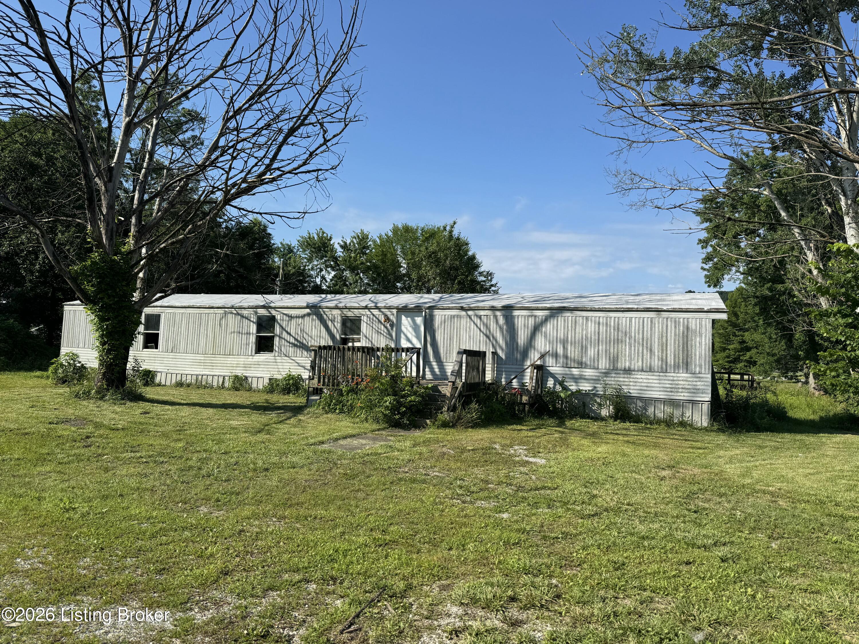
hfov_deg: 71.6
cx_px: 430
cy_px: 322
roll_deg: -1.4
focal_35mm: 24
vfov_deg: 56.8
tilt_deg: +2.3
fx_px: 596
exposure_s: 1/4049
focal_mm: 6.76
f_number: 1.78
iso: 80
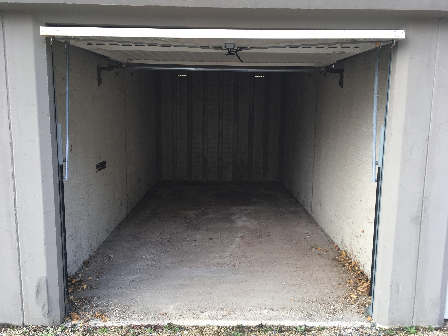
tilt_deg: -9.5
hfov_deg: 61.7
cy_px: 168
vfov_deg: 48.2
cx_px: 224
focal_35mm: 29
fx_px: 375
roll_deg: +0.0
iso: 32
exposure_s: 1/100
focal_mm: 4.15
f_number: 2.2
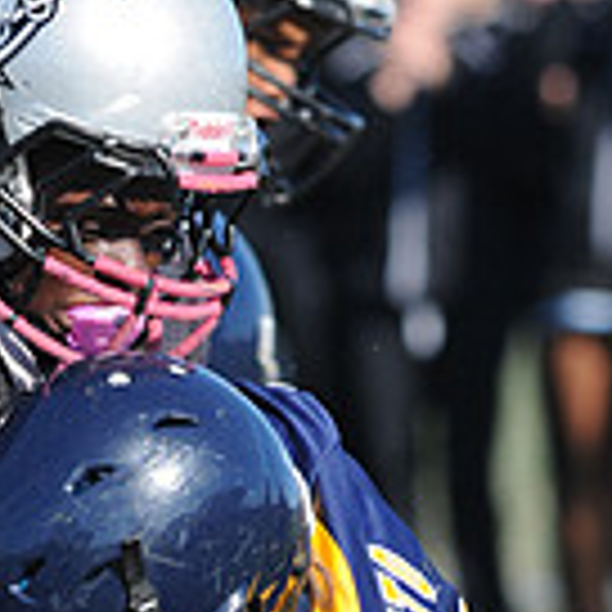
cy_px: 972
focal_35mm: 1623
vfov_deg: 1.1
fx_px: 32464
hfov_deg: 1.1
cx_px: -74
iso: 200
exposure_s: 1/500
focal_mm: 300
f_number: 7.1
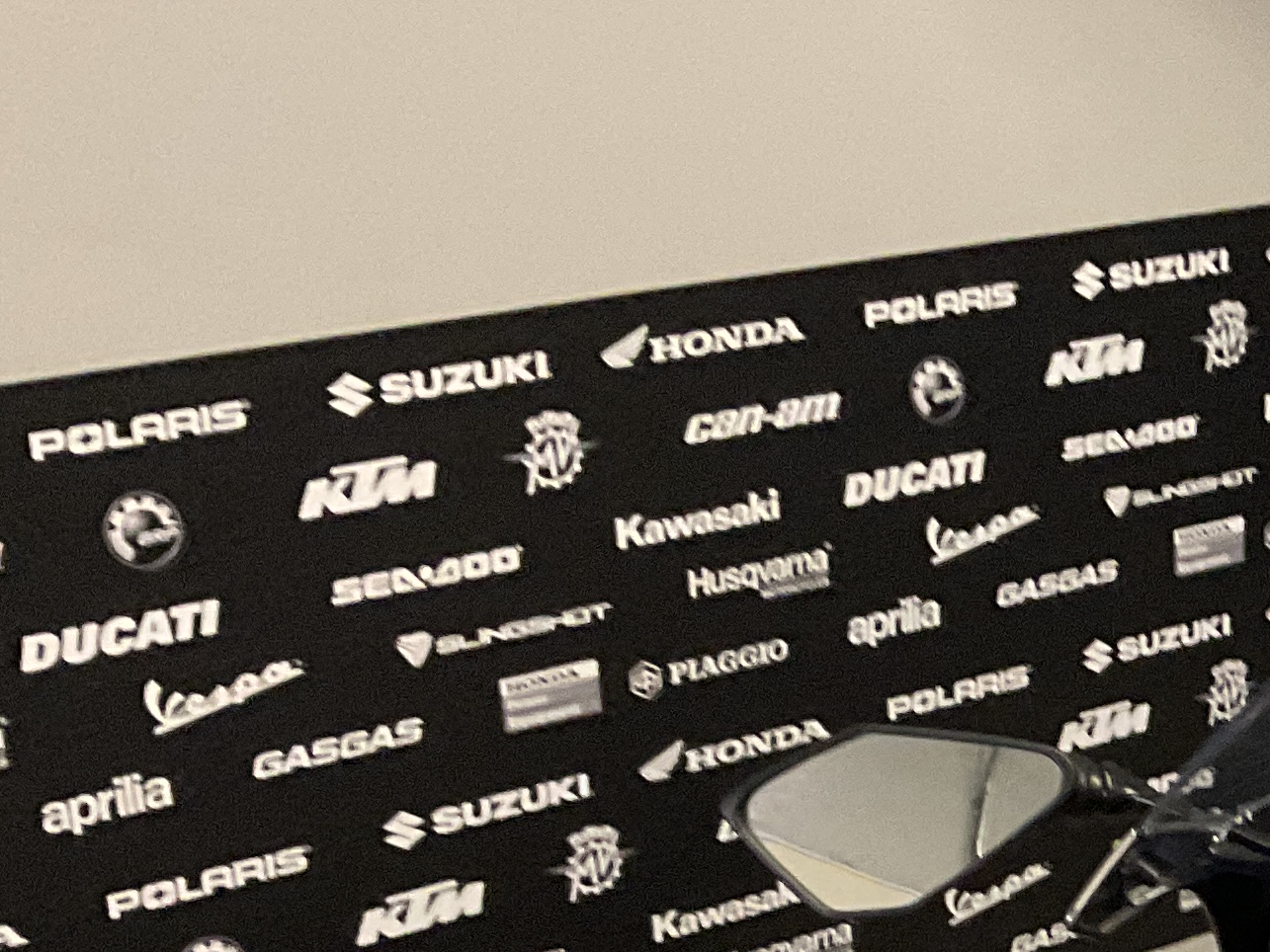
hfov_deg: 19.5
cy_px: 1217
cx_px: 1744
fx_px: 3339
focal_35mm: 91
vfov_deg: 15.5
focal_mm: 3
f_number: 1.8
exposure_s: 1/60
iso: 200
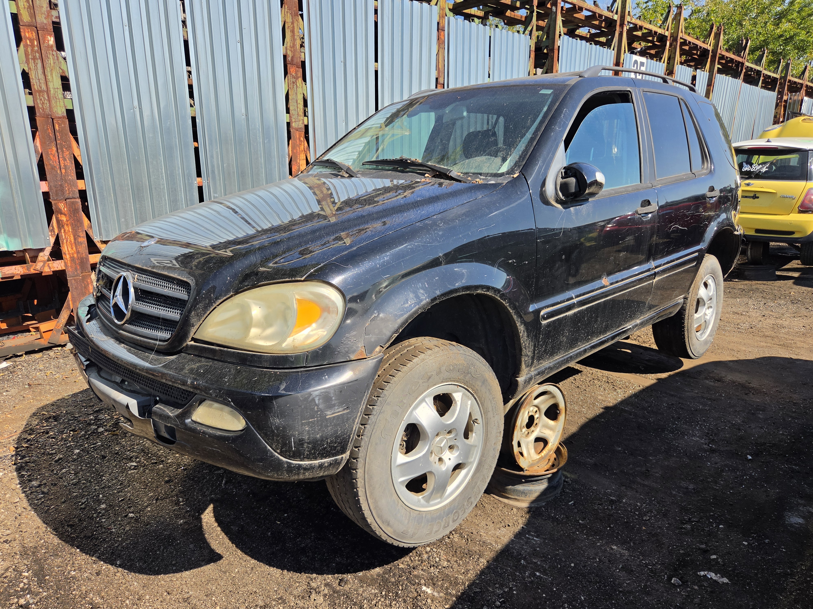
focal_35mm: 23
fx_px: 540
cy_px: 304
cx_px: 406
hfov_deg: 73.9
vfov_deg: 58.9
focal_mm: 5.4
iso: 80
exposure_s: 1/3300
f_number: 1.8
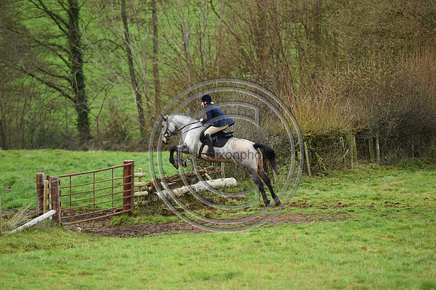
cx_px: 218
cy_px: 145
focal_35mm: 200
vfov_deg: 6.9
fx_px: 2421
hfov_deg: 10.3
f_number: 3.5
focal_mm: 200
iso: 1000
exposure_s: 1/1000
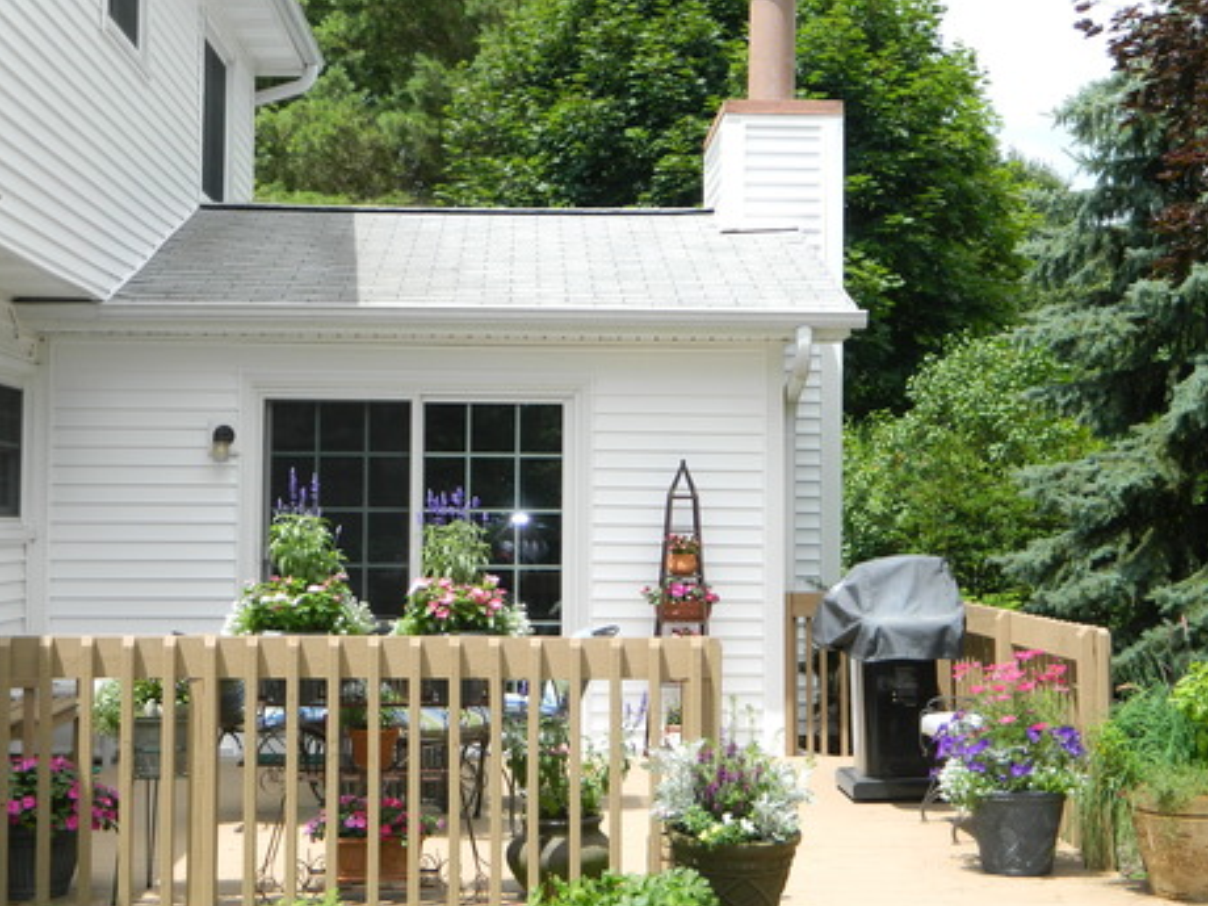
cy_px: 428
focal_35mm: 57
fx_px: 1989
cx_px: 649
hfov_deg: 33.8
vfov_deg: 25.7
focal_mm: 7.3
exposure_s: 1/640
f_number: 3.5
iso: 110
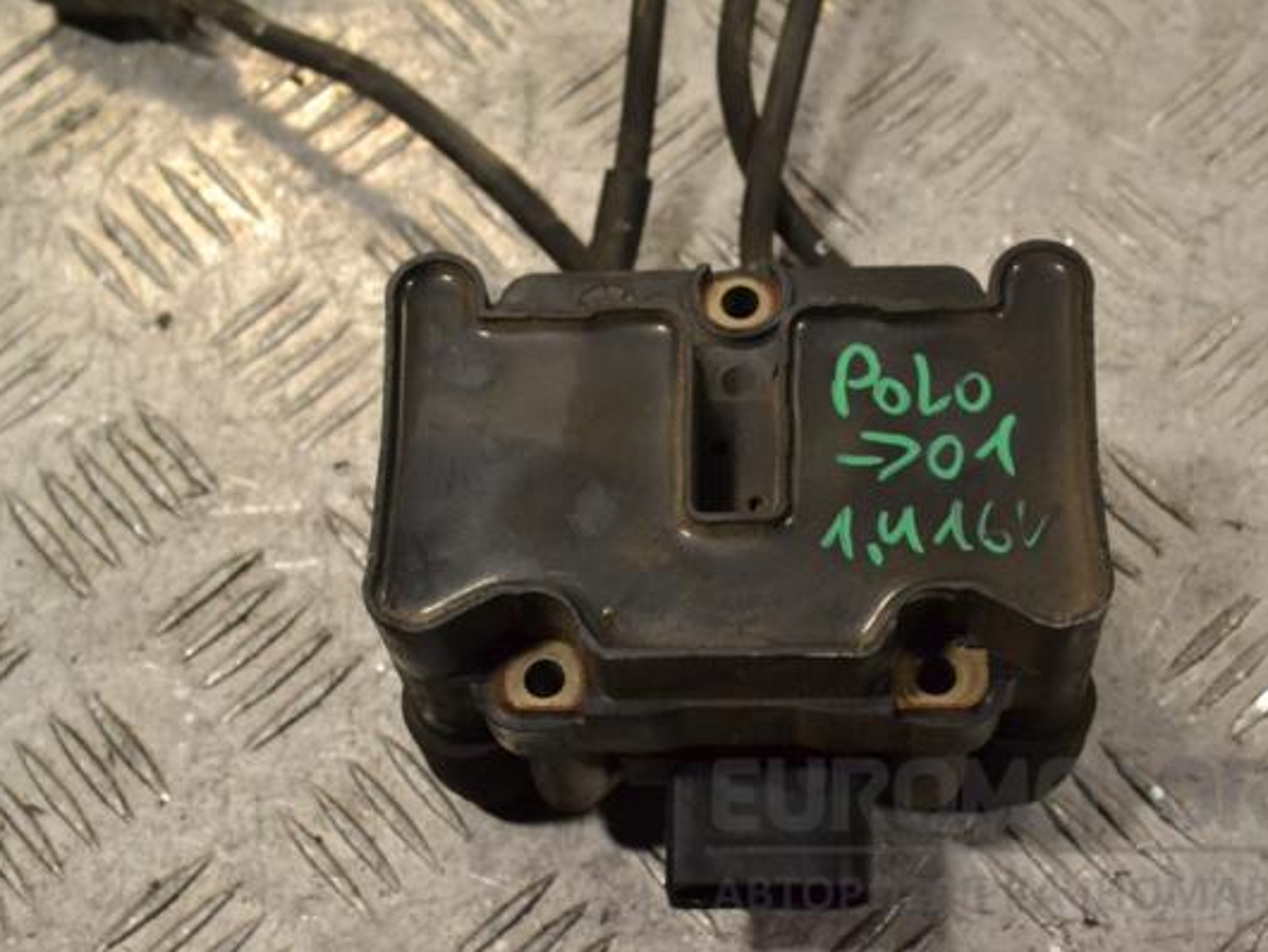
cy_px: 476
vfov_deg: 23.7
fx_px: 2272
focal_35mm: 62
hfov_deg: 31.2
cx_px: 667
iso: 3200
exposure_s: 1/400
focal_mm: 38
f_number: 10
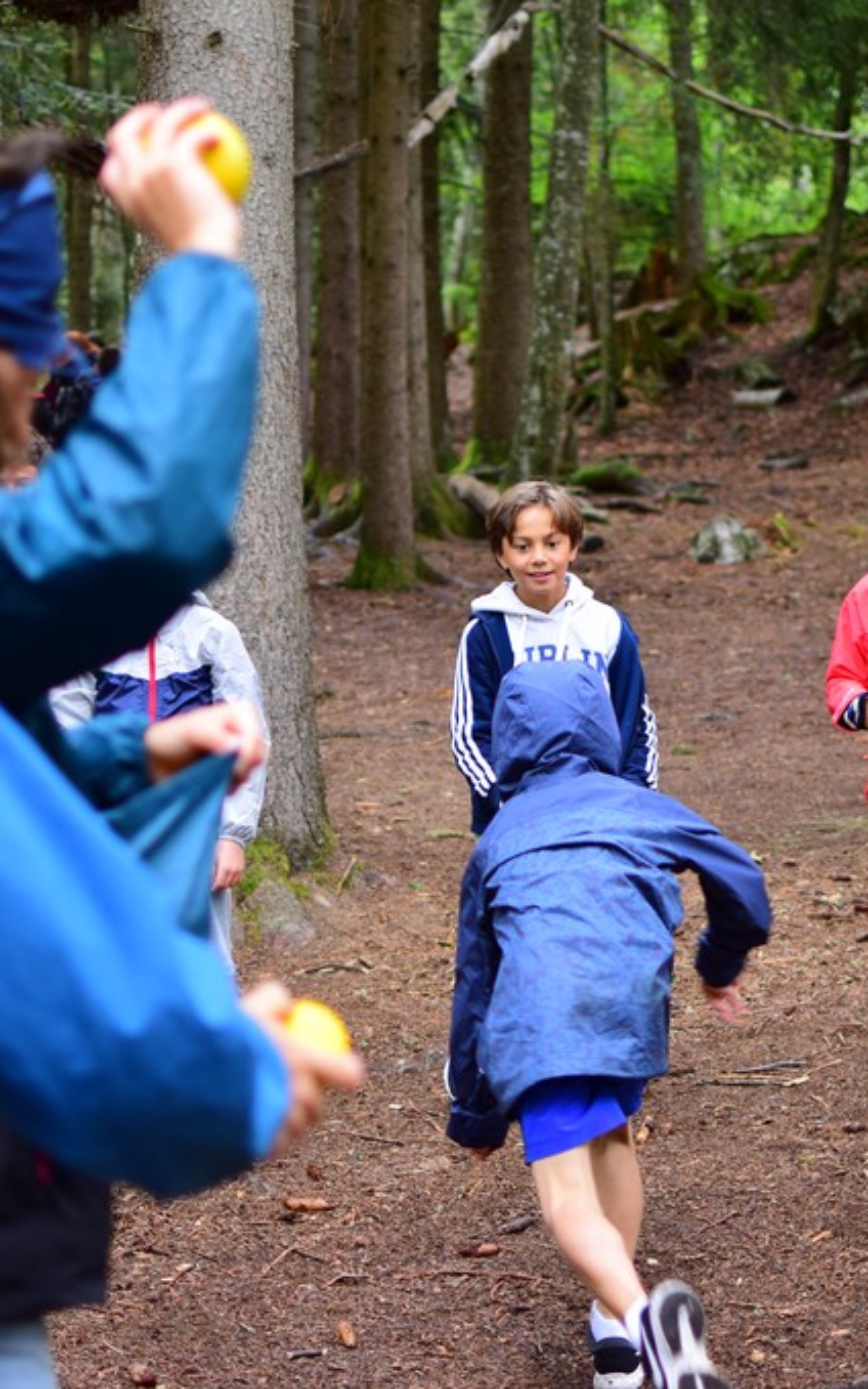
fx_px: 3056
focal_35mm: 81
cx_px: 495
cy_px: 691
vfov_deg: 25.6
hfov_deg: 16.2
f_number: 1.8
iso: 400
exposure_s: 1/250
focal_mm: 35
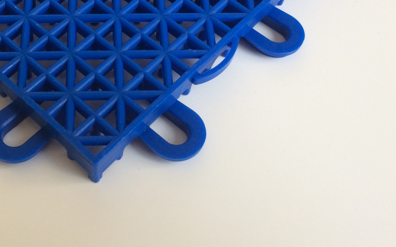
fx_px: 594
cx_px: 99
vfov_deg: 22.9
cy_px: 21
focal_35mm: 55
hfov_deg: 36.0
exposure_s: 1/50
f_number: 2.2
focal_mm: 4.15
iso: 50
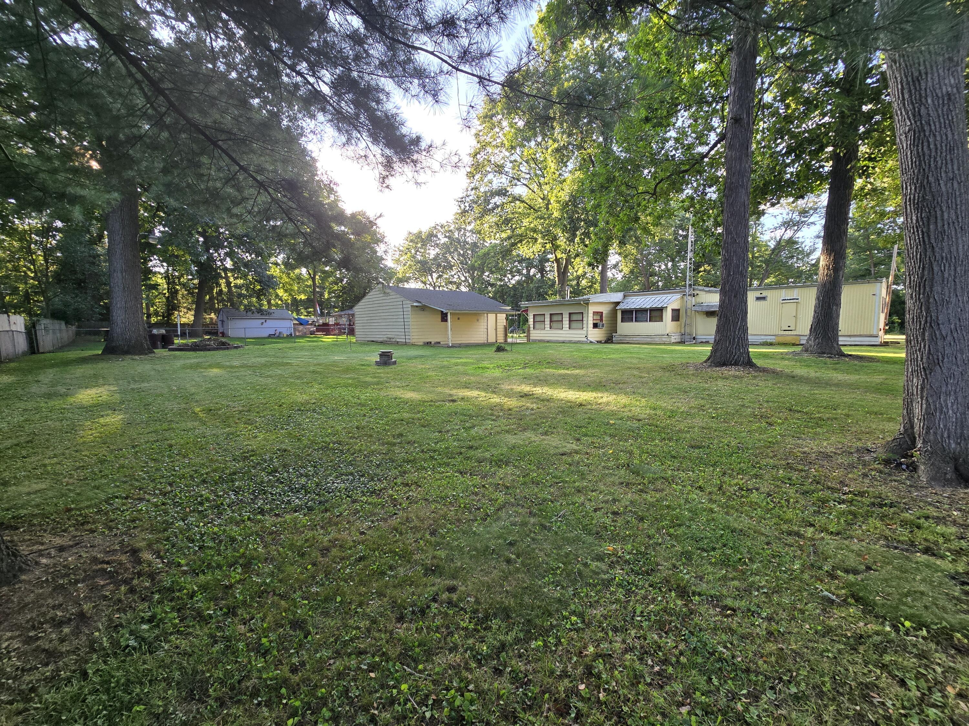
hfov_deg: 106.2
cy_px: 363
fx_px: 364
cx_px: 484
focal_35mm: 13
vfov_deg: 89.9
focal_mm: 2.2
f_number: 2.2
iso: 50
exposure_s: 1/127
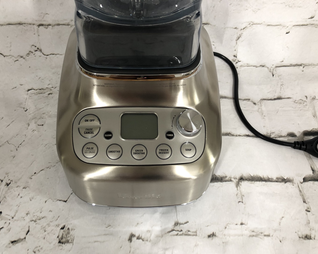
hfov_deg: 58.7
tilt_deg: -56.6
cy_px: 127
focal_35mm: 30
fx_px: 282
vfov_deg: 48.5
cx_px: 145
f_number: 1.8
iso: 40
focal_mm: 3.99
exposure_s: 1/20
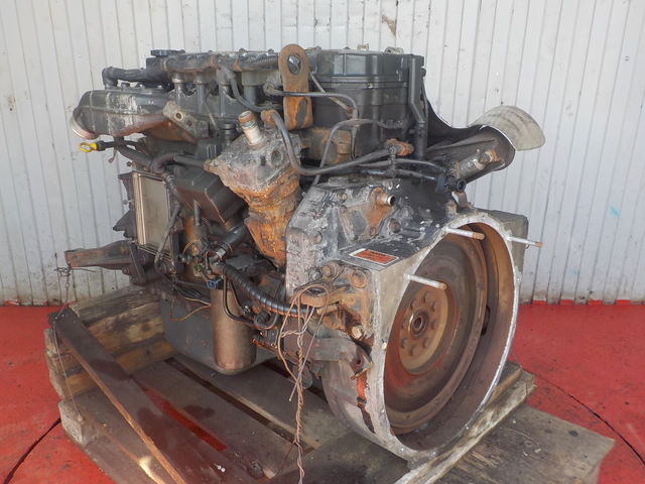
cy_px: 242
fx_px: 559
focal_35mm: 30
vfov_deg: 46.8
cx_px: 322
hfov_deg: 60.0
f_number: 3.3
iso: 125
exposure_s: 1/80
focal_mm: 4.1
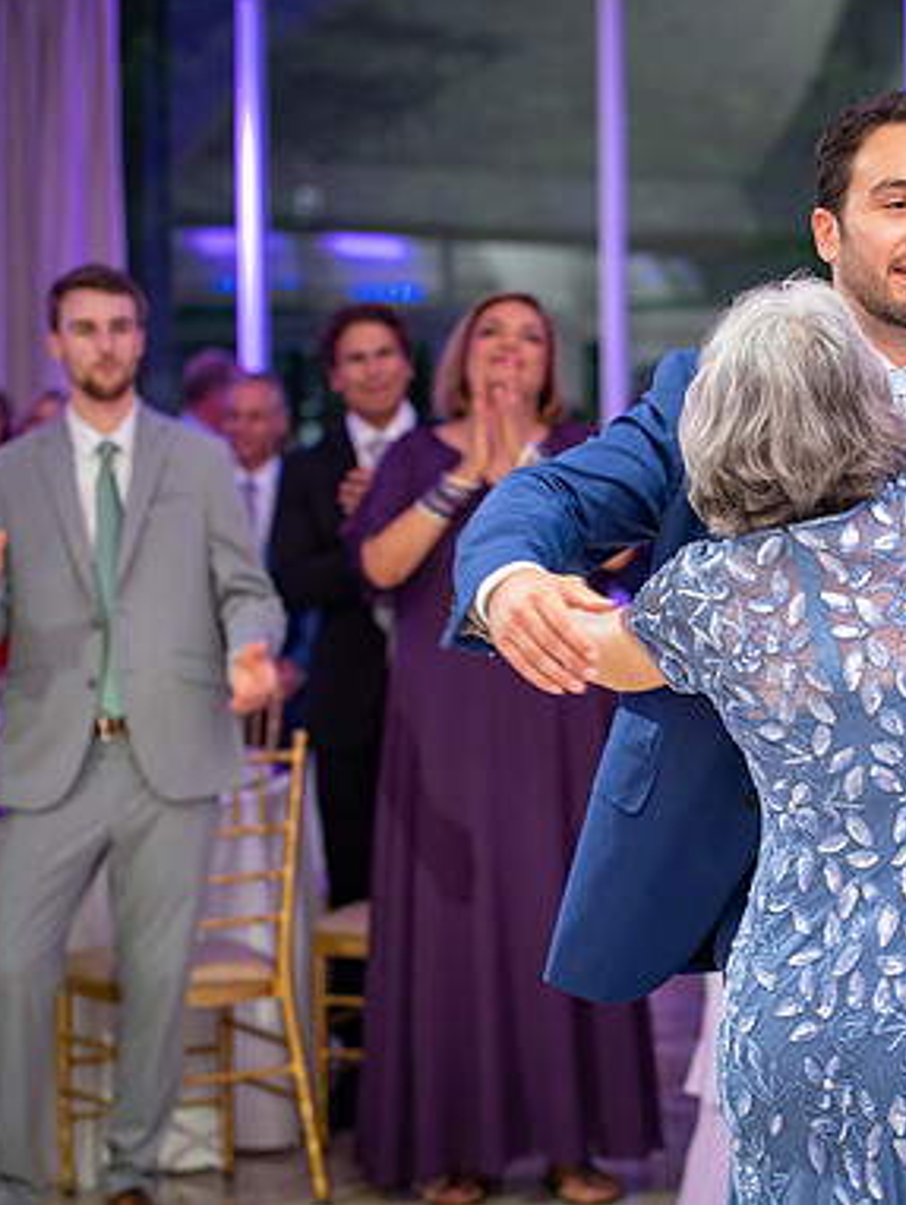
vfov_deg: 17.9
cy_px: 591
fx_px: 3834
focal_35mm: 110
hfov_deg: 13.4
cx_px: 738
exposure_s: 1/125
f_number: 2.8
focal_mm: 70
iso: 800
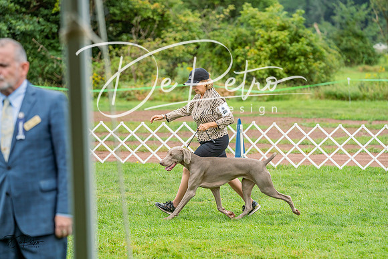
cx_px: 194
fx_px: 1488
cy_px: 130
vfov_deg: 9.9
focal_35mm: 138
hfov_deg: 14.9
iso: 640
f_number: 4
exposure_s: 1/1250
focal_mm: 138
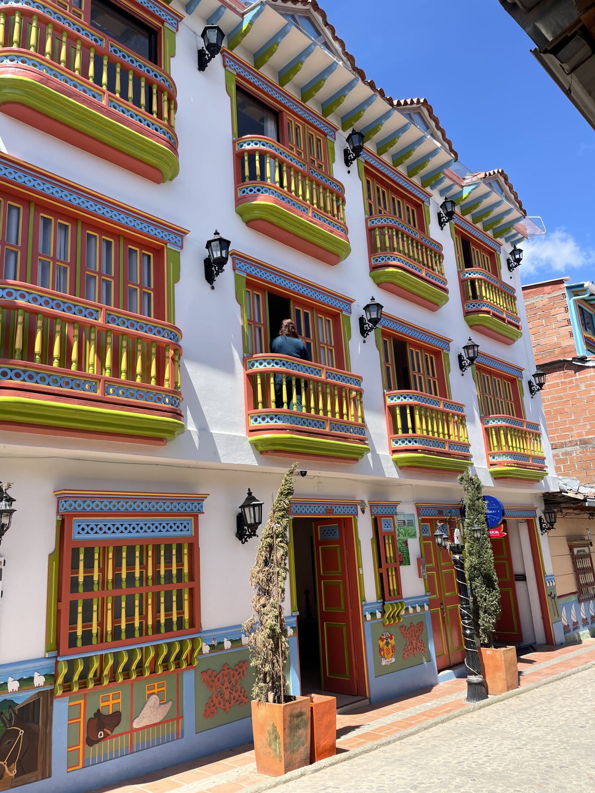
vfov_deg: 67.3
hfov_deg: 53.1
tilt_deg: +15.5
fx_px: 596
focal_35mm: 26
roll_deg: +3.8
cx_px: 298
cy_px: 396
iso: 32
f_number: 1.6
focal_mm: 4.2
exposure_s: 1/1887
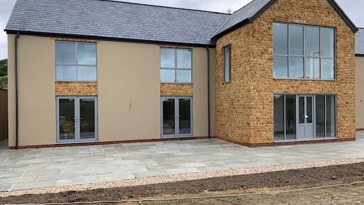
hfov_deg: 66.0
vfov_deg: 40.2
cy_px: 107
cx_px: 185
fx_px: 280
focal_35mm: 29
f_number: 1.8
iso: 25
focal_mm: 4.25
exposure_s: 1/122
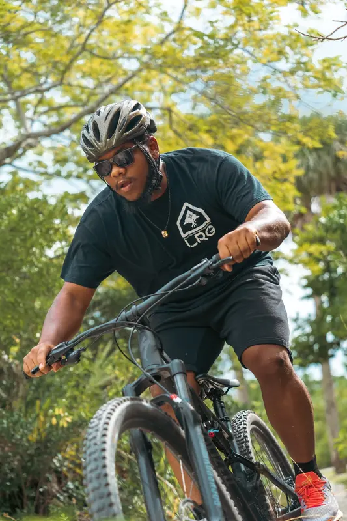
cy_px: 260
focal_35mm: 70
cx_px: 174
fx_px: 1012
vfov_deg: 28.8
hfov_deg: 19.4
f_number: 2.8
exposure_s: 1/1600
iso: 250
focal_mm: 70
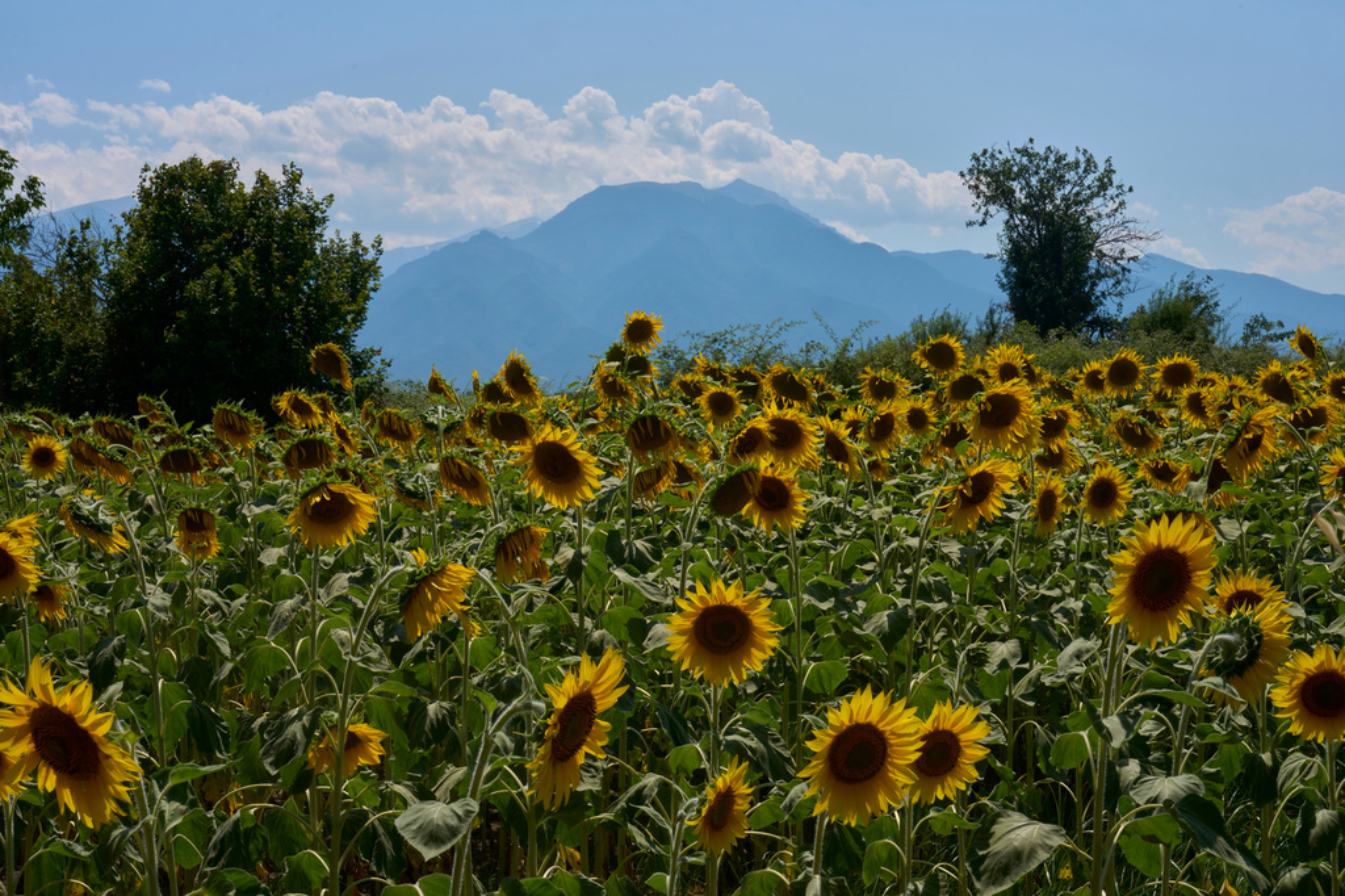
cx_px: 672
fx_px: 1942
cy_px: 448
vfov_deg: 26.0
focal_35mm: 52
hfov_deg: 38.2
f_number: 22
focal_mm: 52
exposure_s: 1/200
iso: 400
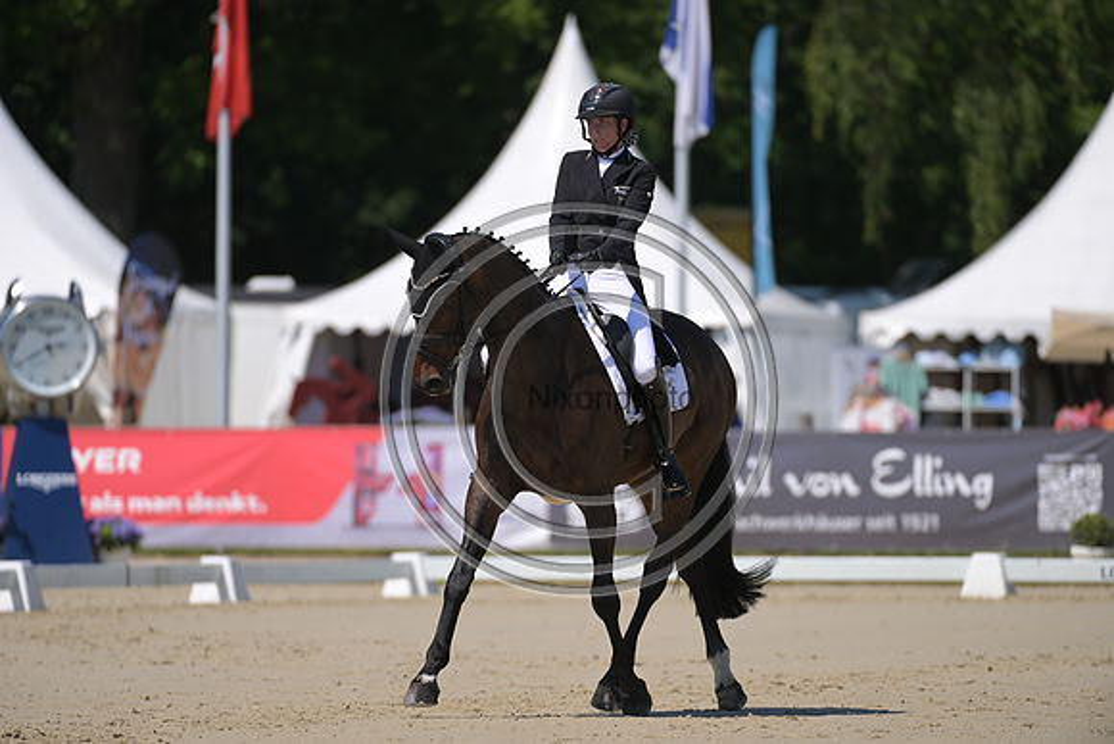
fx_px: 12380
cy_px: 372
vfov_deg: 3.4
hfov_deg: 5.2
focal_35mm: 400
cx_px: 557
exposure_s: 1/1250
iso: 160
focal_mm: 400
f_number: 5
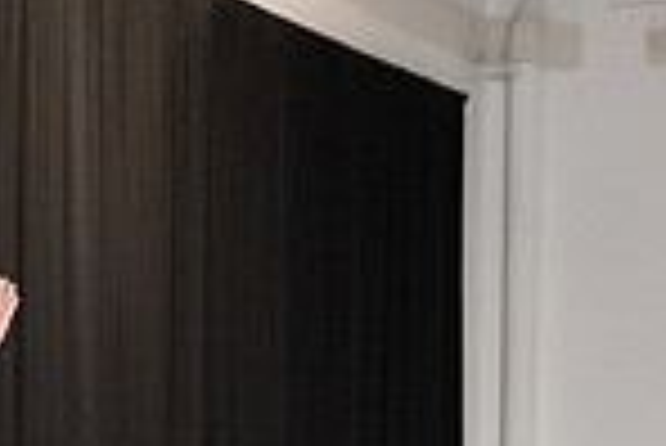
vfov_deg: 6.9
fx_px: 3648
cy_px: 542
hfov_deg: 10.3
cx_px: 790
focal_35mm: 197
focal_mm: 44
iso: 6400
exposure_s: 1/125
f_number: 4
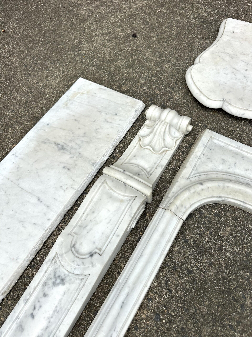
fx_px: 233
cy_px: 168
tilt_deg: -60.1
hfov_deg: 56.8
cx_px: 126
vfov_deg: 71.6
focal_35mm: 24
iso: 80
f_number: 1.78
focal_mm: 6.86
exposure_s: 1/5848
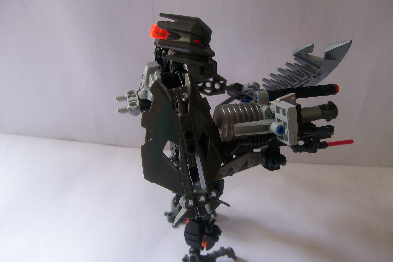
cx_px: 196
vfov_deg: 35.1
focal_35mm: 38
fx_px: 415
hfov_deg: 50.7
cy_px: 134
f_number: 2.7
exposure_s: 1/77.6
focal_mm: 6
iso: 80
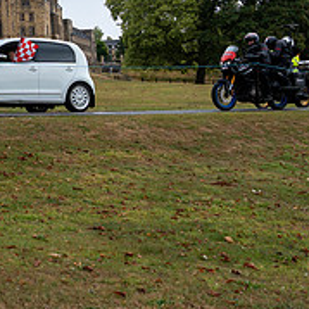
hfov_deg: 24.5
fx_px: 667
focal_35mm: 66
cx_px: -21
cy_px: 35
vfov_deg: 25.4
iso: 320
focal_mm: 24
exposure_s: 1/800
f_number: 4
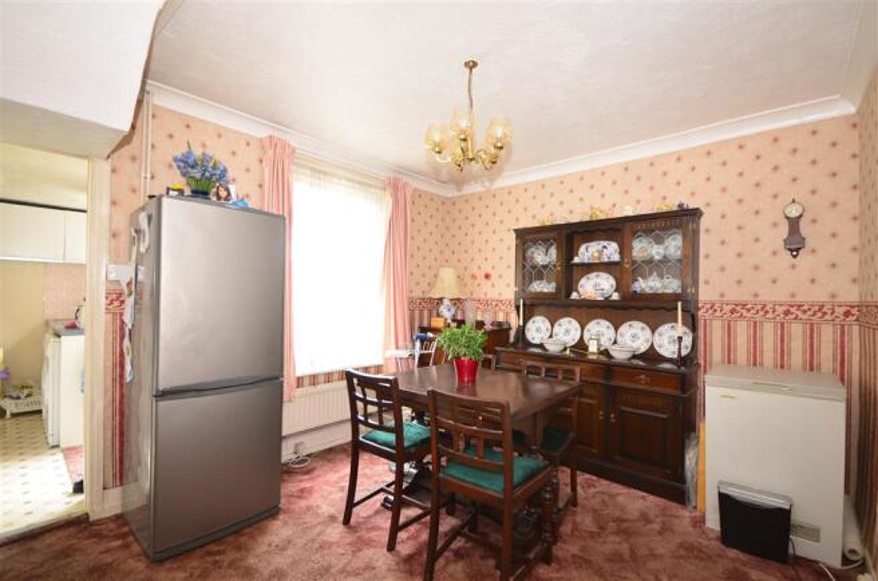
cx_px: 439
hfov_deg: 100.5
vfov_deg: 77.0
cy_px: 290
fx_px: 365
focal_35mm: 15
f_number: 4
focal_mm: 10
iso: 100
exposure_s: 1/1.3
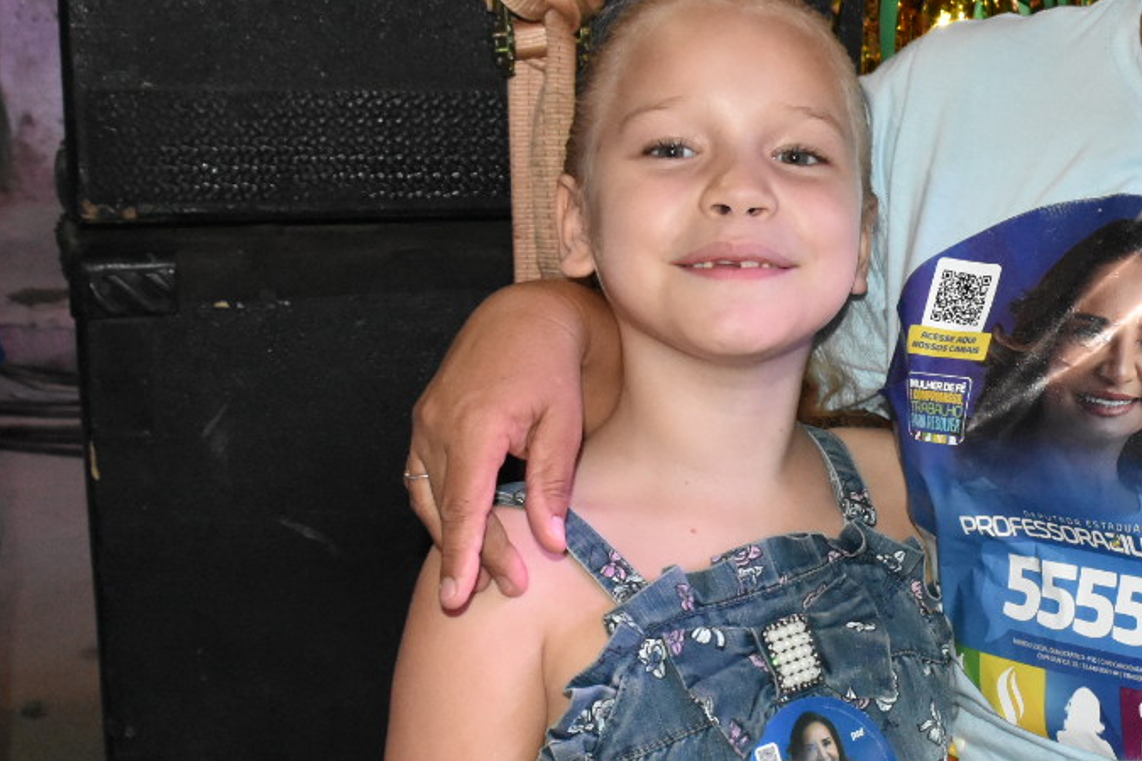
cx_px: 986
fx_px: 2284
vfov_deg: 18.9
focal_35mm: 72
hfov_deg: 27.3
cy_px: 384
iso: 3200
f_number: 6.3
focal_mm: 20
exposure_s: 1/100
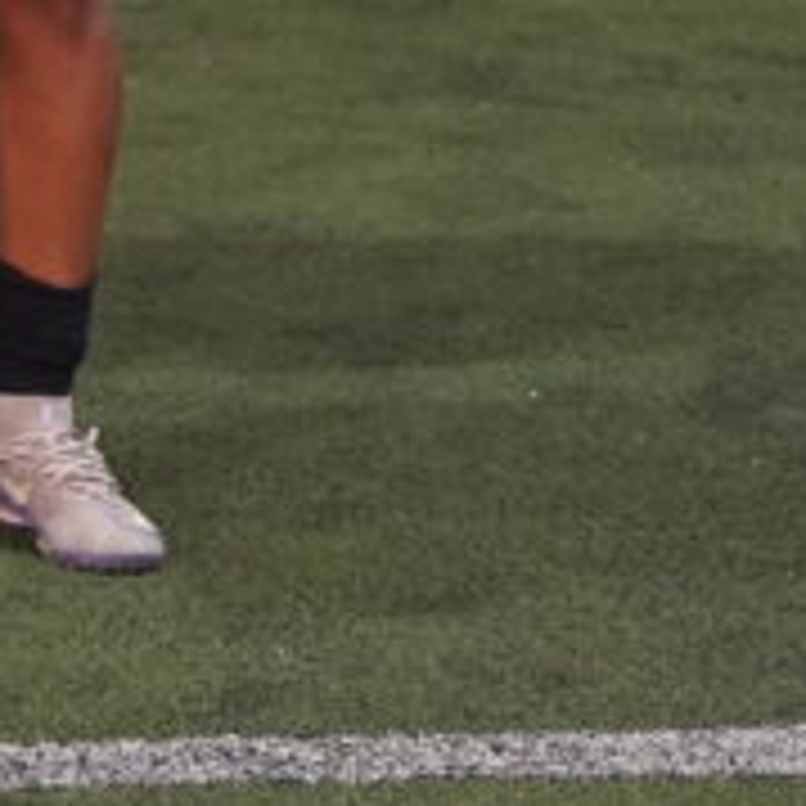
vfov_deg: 7.0
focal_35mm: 243
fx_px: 6401
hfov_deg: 6.7
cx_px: -1265
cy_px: -660
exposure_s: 1/160
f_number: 4
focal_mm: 50
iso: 5000
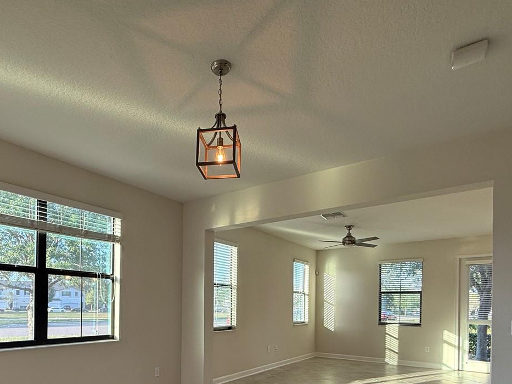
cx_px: 205
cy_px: 307
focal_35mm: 24
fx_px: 355
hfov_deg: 70.9
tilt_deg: +0.5
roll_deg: -0.8
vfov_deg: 53.1
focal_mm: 2.22
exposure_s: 1/120
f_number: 2.2
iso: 64
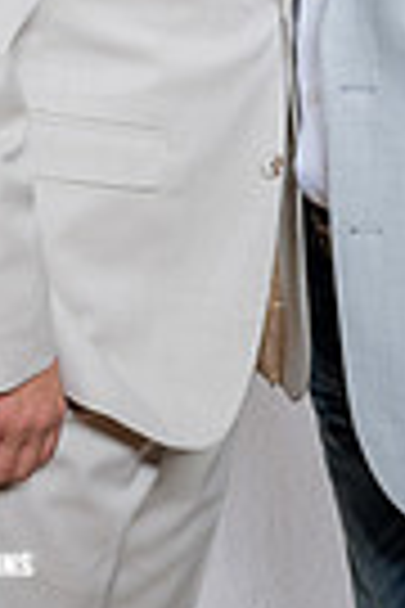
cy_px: -153
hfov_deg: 11.0
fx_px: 2059
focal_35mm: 122
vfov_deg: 16.0
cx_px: -112
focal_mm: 28.5
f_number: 3.2
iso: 800
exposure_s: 1/100
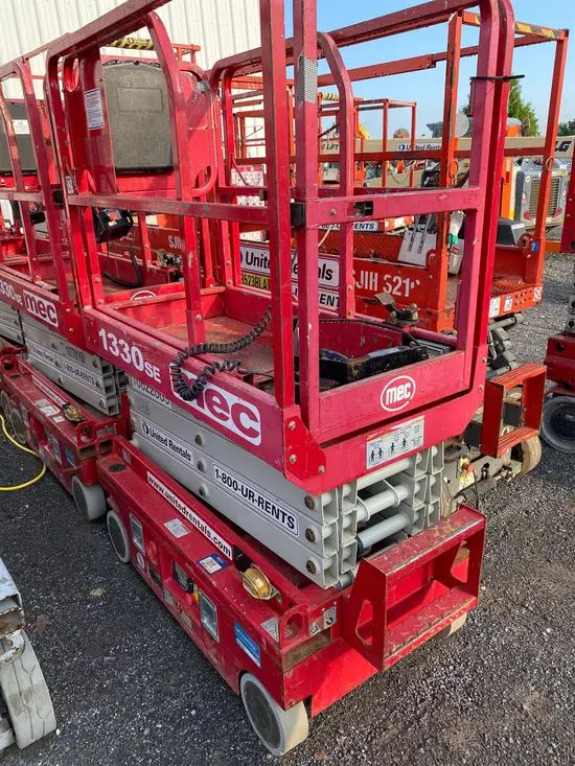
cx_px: 288
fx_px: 576
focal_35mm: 26
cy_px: 383
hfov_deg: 53.1
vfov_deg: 67.3
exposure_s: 1/428
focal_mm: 4.25
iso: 32
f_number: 1.8
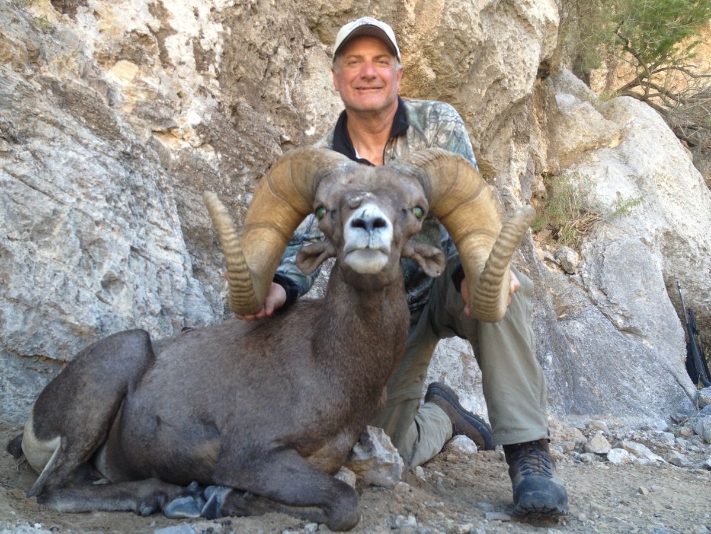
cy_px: 267
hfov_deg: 52.6
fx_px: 719
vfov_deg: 40.7
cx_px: 356
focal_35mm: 35
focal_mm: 4.28
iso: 64
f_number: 2.4
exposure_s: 1/120
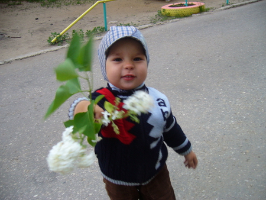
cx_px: 133
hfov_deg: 52.6
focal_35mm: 35
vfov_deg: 40.7
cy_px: 100
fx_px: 269
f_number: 2.8
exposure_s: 1/30
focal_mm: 5.8
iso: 100
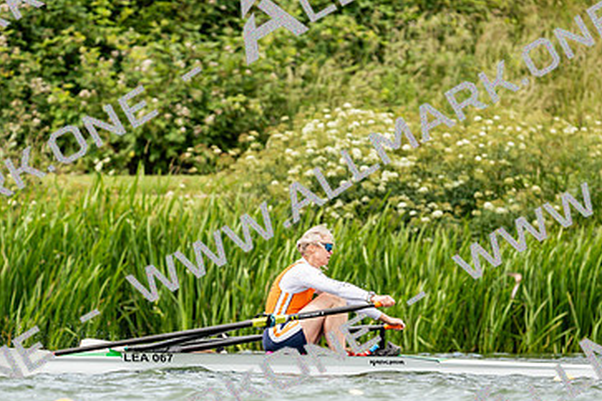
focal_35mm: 959
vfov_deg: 1.4
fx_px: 16035
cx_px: 332
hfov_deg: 2.2
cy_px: 307
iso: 400
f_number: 6.3
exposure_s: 1/2000
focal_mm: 600
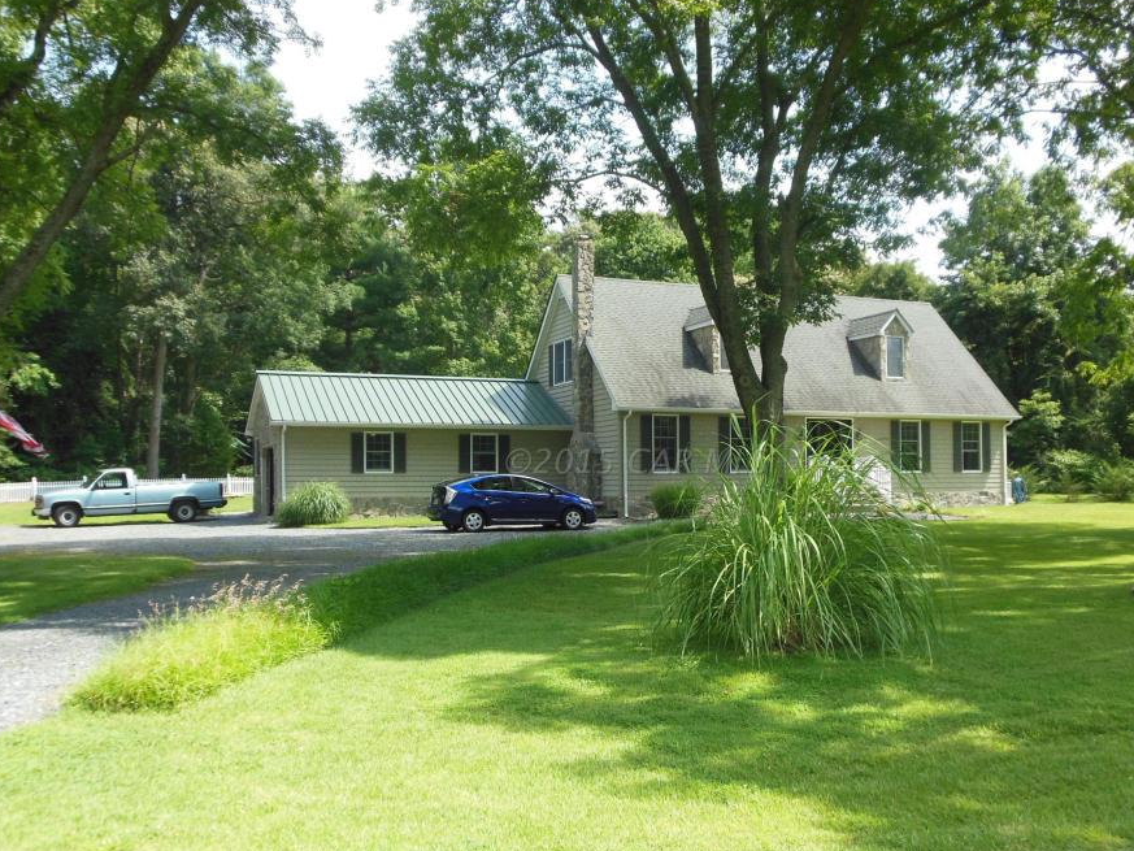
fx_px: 1114
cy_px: 461
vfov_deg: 41.8
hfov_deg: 53.8
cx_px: 636
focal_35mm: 34
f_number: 3.3
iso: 125
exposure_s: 1/320
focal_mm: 5.2
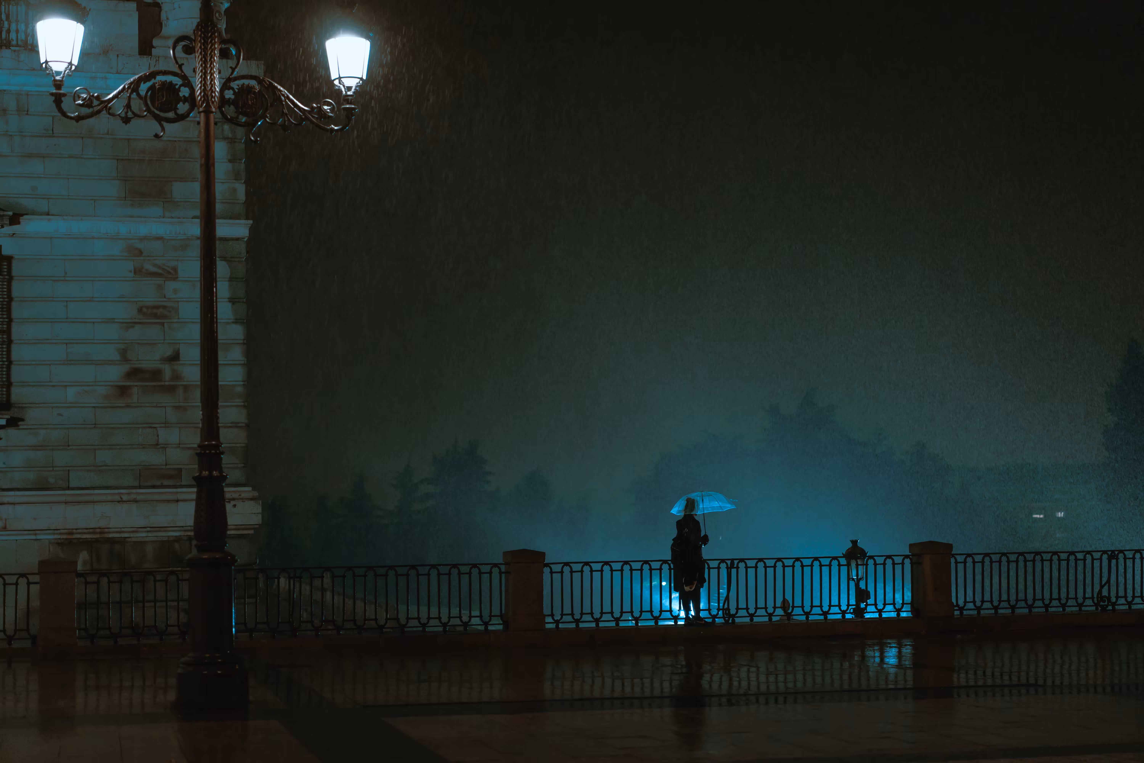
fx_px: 1748
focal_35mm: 55
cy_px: 382
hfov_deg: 36.2
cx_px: 572
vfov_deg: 24.6
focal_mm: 55
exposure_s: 1/100
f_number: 1.8
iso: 640
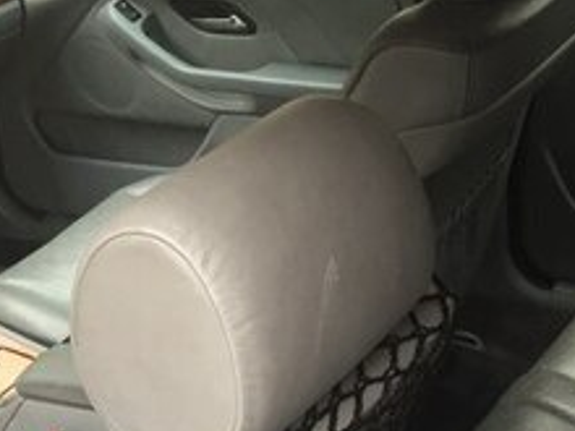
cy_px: 519
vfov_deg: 16.3
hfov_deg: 22.0
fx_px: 1445
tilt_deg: -37.6
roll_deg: +6.7
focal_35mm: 87
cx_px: 512
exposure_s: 1/33
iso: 40
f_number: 2.2
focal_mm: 4.15
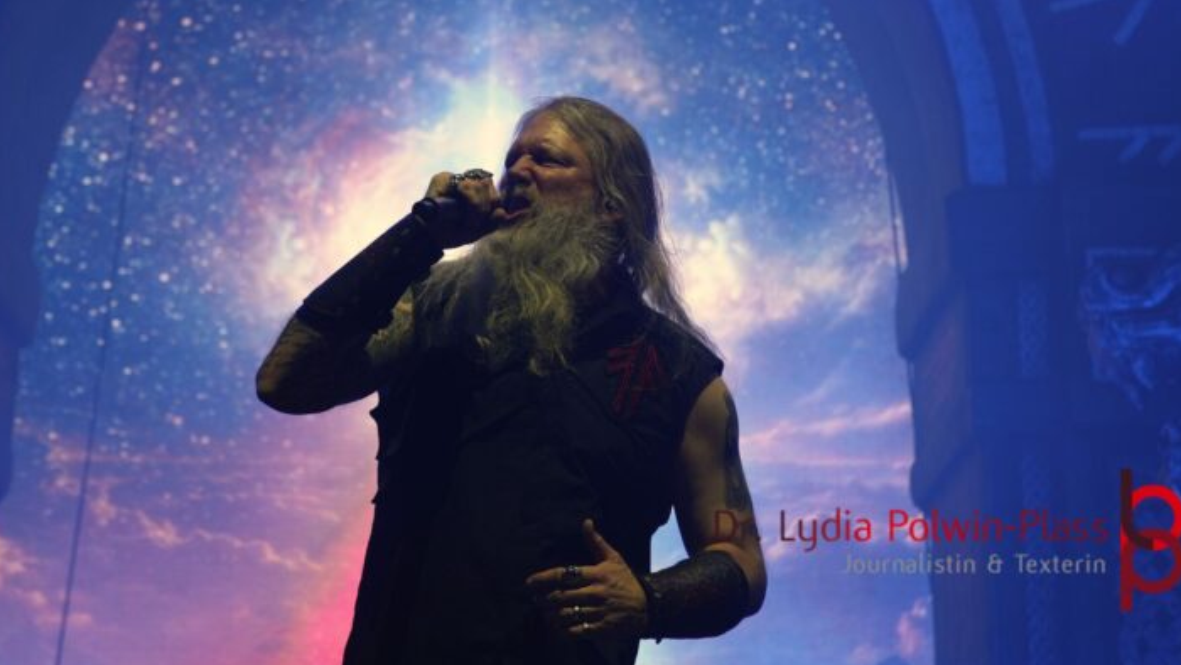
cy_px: 240
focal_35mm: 109
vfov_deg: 11.2
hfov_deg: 19.7
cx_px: 604
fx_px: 3401
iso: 500
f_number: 4.5
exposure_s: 1/160
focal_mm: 63
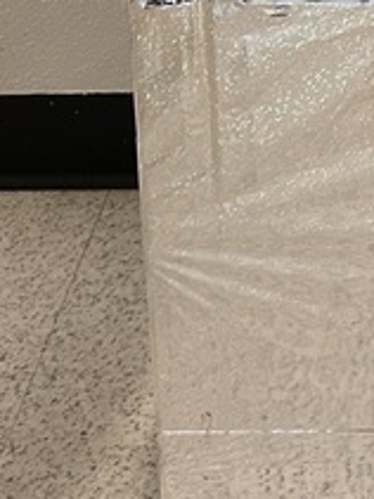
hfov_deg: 11.2
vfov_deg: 14.1
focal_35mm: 126
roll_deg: -0.3
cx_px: 592
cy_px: -367
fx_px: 1817
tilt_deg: -17.0
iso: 200
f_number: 1.5
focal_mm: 5.7
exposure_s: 1/60
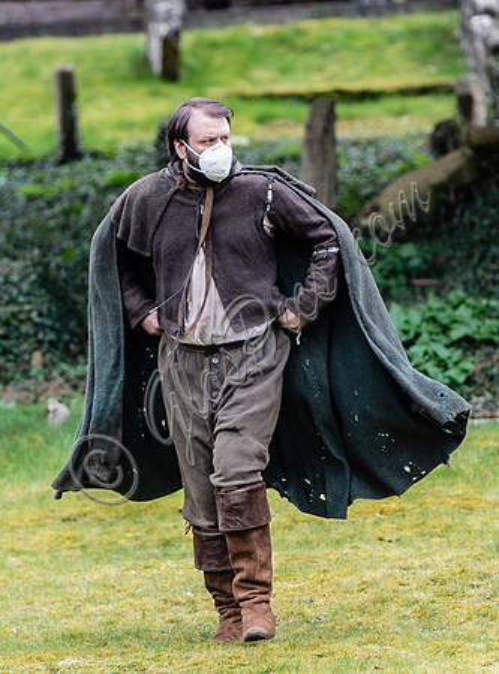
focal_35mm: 469
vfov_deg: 4.2
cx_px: 189
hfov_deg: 3.1
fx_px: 9095
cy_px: 288
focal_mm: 200
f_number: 2.8
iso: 640
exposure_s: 1/1000
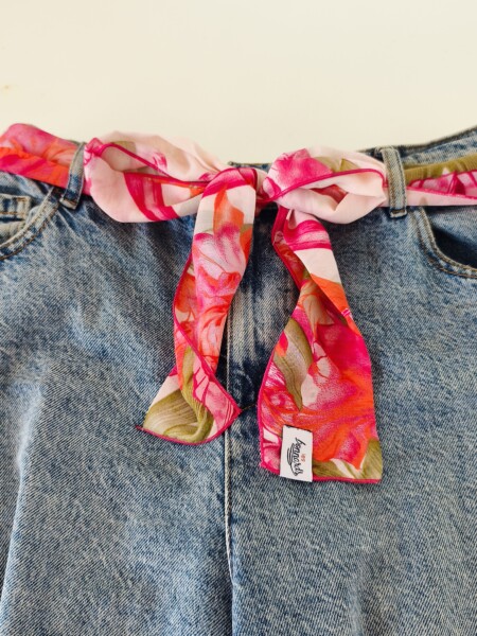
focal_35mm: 32
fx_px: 588
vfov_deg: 56.8
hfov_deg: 44.2
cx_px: 238
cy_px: 318
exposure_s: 1/40
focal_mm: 6.14
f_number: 1.65
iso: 50
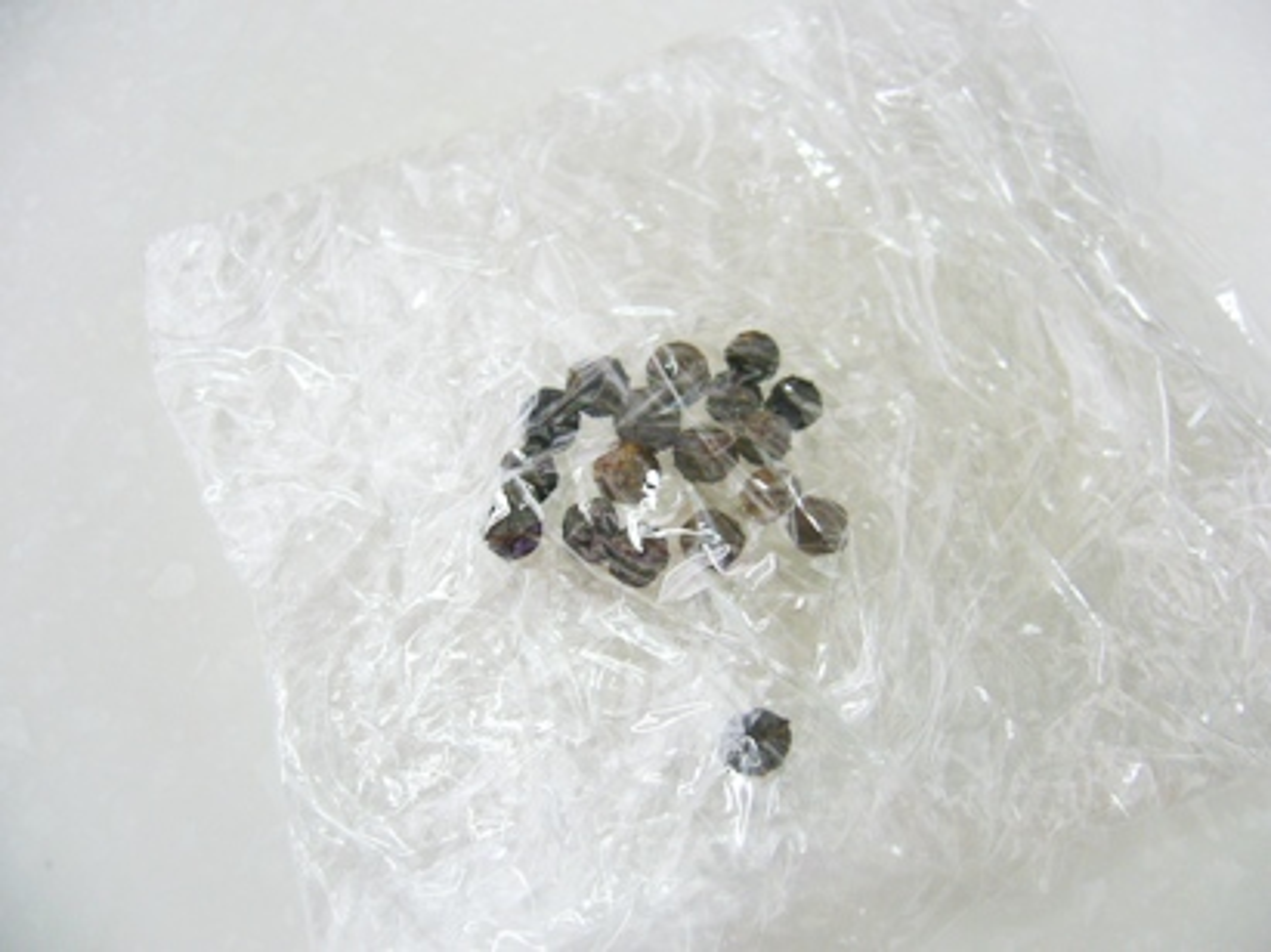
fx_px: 1285
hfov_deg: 52.6
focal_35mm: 35
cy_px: 476
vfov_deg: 40.7
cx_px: 636
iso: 100
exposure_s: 1/20
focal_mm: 5.8
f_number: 2.8
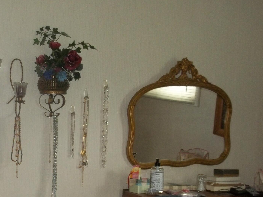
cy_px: 147
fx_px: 540
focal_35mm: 71
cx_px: 59
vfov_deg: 20.6
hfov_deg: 26.9
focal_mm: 5.9
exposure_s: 1/30
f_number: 3.3
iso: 160
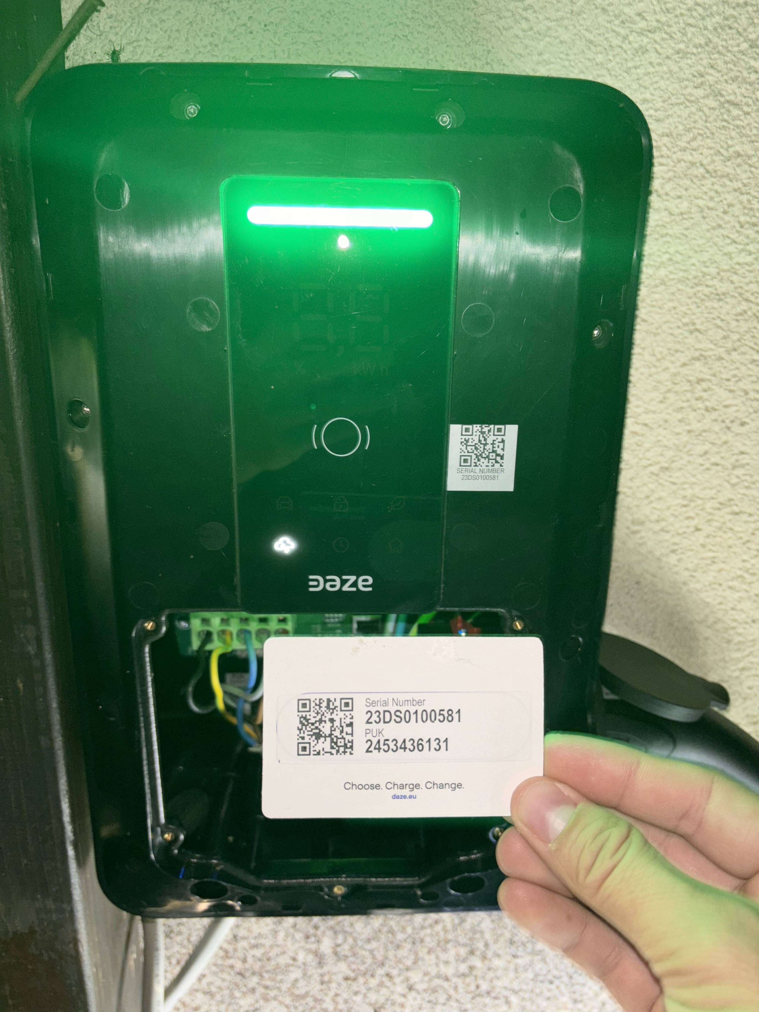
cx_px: 380
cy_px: 506
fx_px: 760
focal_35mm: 26
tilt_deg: -17.4
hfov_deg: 53.1
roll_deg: -2.2
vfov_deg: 67.3
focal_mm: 5.96
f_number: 1.6
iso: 32
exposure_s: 1/4
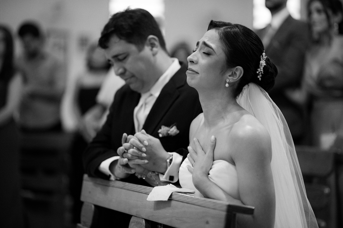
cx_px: 172
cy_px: 114
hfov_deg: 23.9
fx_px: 809
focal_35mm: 85
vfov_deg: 16.0
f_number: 2
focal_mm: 85
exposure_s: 1/320
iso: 2500
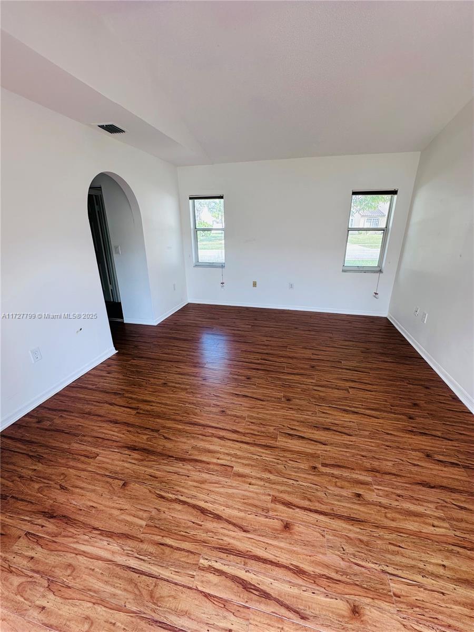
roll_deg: +0.0
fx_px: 256
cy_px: 316
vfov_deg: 102.1
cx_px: 237
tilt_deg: -19.6
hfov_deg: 85.7
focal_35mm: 14
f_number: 2.2
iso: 50
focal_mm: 2.22
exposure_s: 1/99
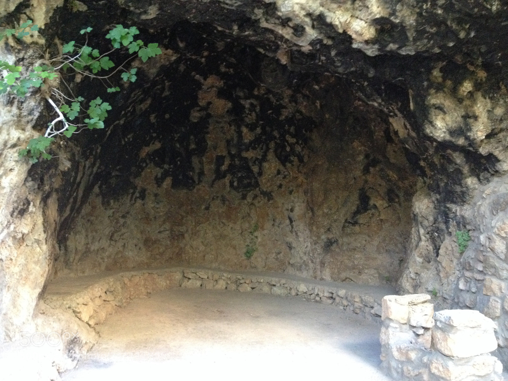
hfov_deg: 52.6
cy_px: 190
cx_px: 254
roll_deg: -1.1
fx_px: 514
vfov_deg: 40.7
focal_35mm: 35
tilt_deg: -1.0
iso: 400
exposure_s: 1/15
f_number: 2.4
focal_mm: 4.28
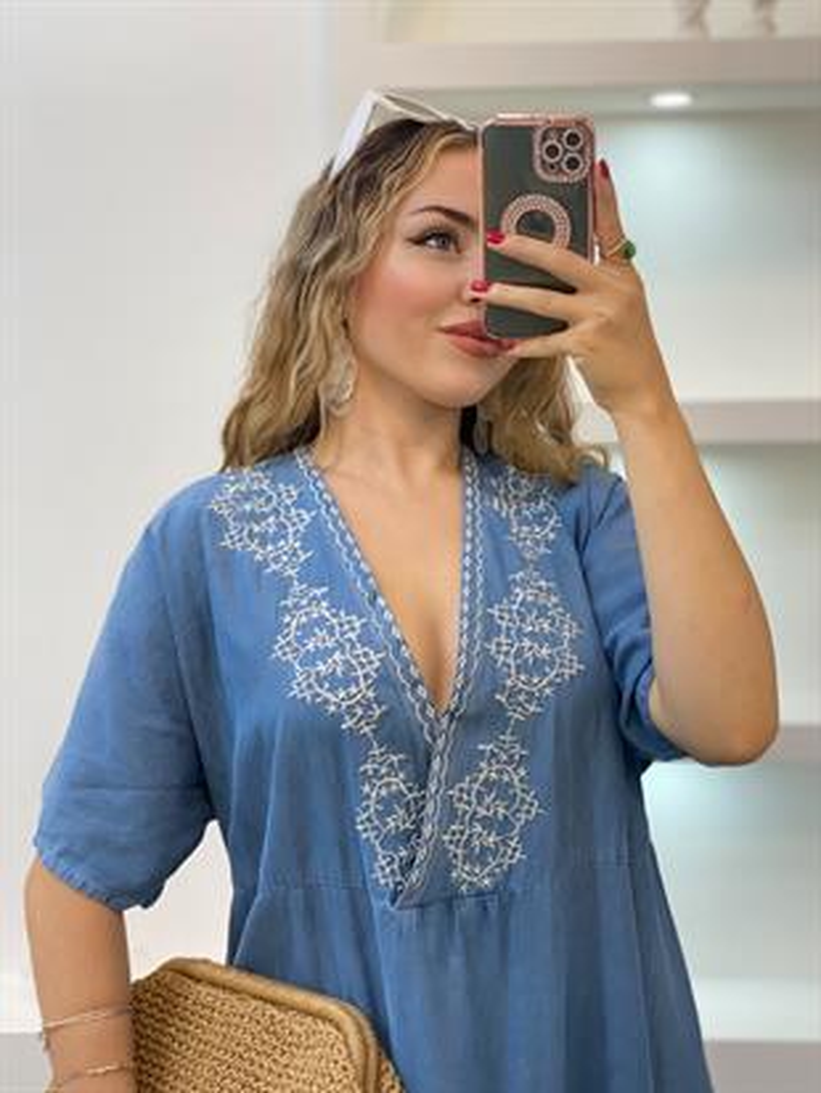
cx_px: 410
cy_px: 546
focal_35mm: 52
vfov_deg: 36.8
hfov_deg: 28.0
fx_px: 1644
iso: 125
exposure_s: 1/100
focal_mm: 6
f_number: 2
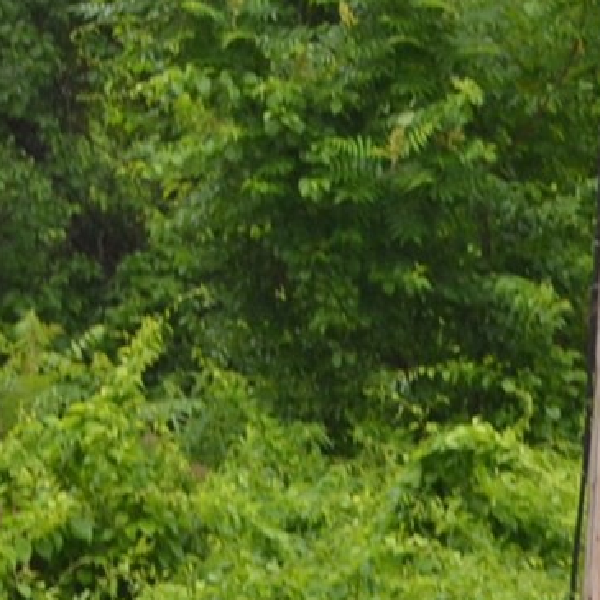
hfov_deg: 7.6
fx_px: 4491
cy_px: -154
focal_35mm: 229
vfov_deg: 7.6
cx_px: -62
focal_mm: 32
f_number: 4.8
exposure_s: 1/125
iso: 320
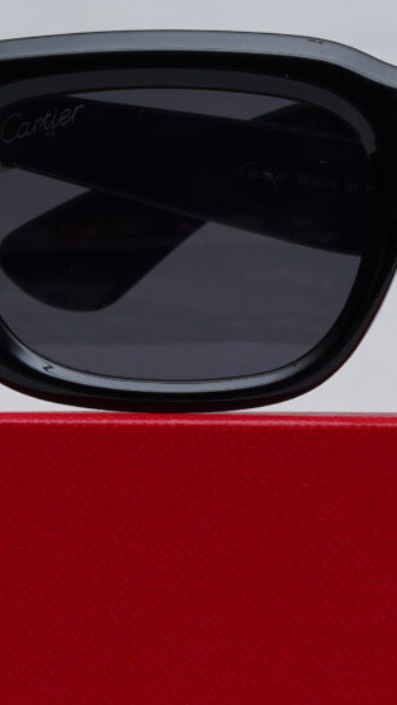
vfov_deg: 8.9
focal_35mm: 241
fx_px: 4507
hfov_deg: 5.0
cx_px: 552
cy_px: 432
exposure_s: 1/160
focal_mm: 50
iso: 100
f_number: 9
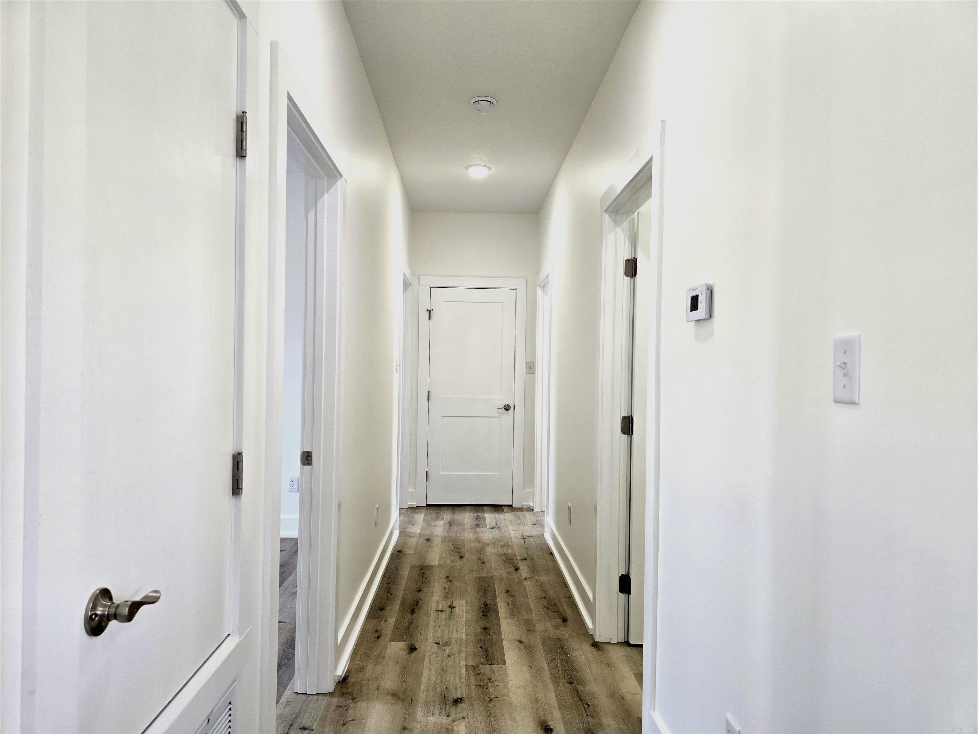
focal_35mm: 23
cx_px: 489
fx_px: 650
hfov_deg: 73.9
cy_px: 367
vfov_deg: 58.9
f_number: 1.7
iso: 64
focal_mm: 6.3
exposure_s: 1/120
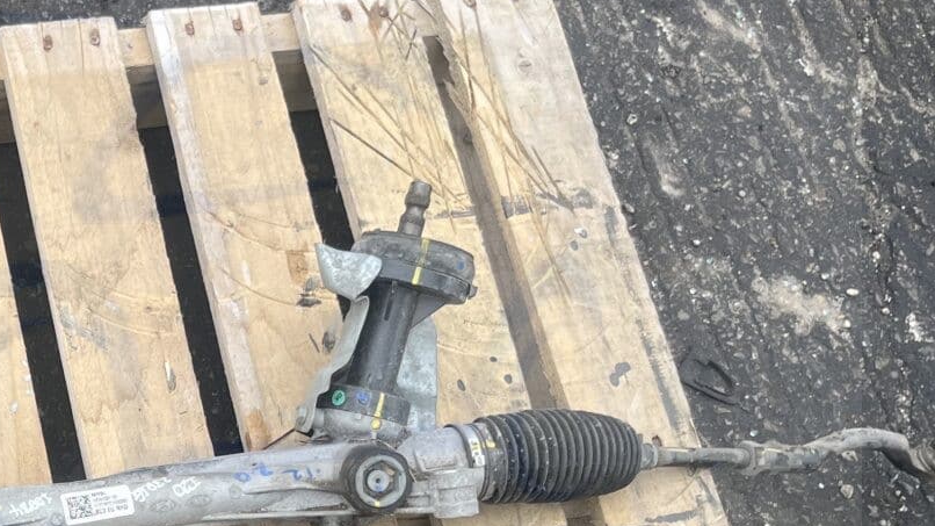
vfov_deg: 16.3
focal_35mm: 72
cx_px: -29
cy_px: 567
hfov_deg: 27.4
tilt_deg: -67.6
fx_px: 1785
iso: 50
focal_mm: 5.1
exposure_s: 1/913
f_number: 1.6
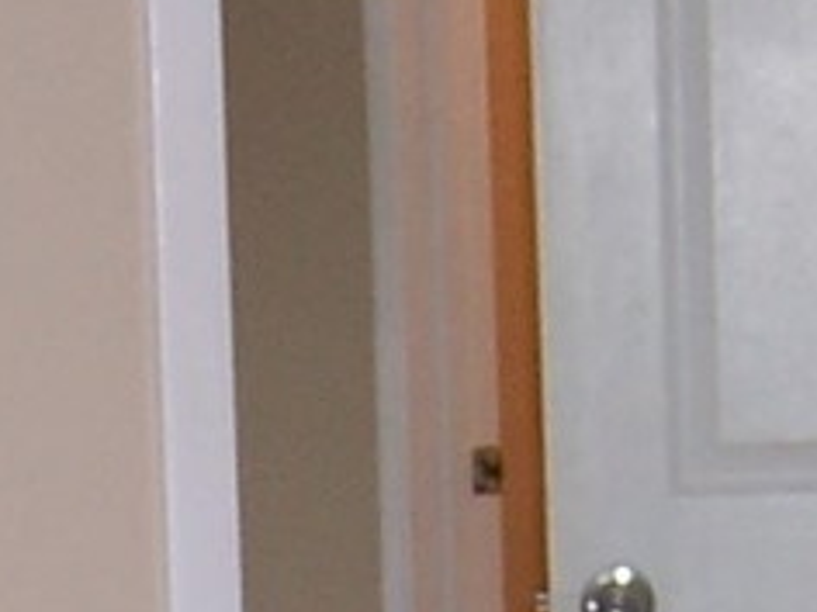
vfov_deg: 6.3
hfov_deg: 8.7
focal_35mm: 224
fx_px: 5287
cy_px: 1425
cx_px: -152
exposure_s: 1/60
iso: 80
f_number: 2.8
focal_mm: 5.5
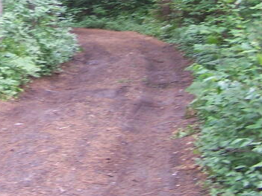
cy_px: -21
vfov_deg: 13.1
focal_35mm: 111
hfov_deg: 17.3
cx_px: -10
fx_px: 840
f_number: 2.8
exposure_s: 1/50
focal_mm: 6.3
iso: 80
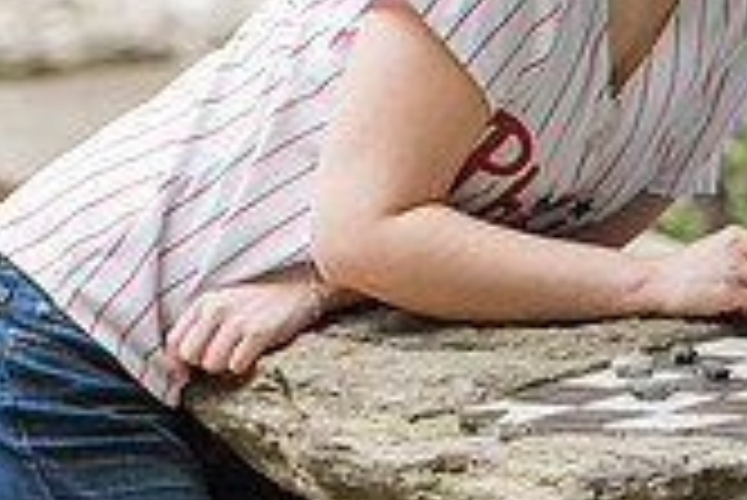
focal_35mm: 427
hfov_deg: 4.8
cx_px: 944
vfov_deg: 3.2
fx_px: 8868
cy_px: -99
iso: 2000
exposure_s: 1/400
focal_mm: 116
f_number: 3.5
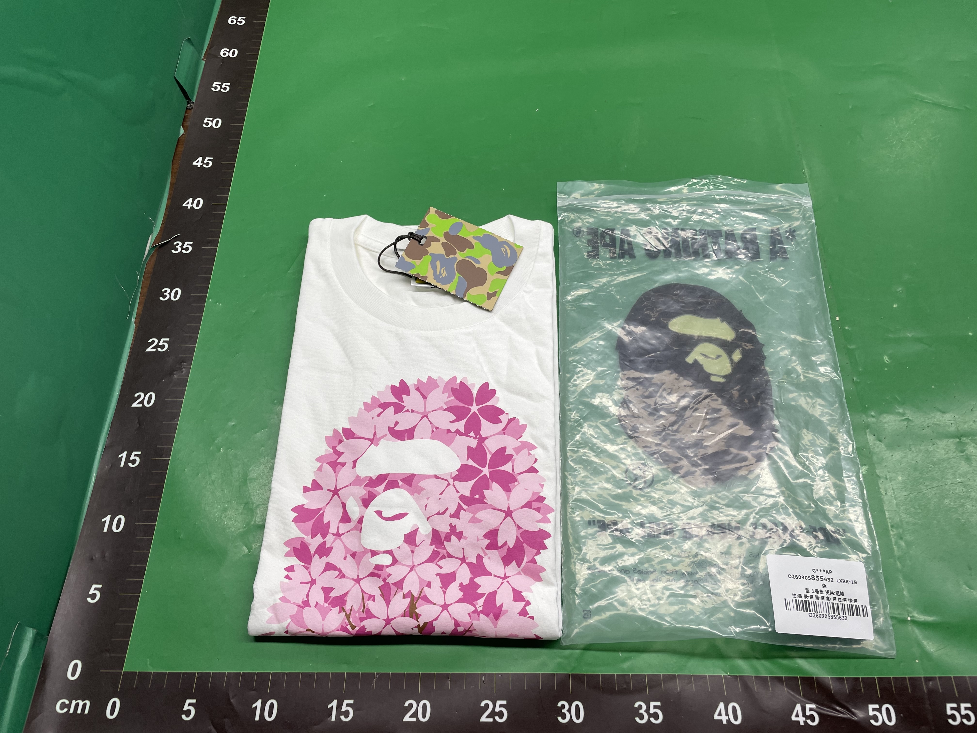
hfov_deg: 67.3
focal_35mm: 26
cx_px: 488
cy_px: 366
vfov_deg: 53.1
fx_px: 734
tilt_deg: -60.9
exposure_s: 1/112
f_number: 1.6
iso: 32
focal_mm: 4.2
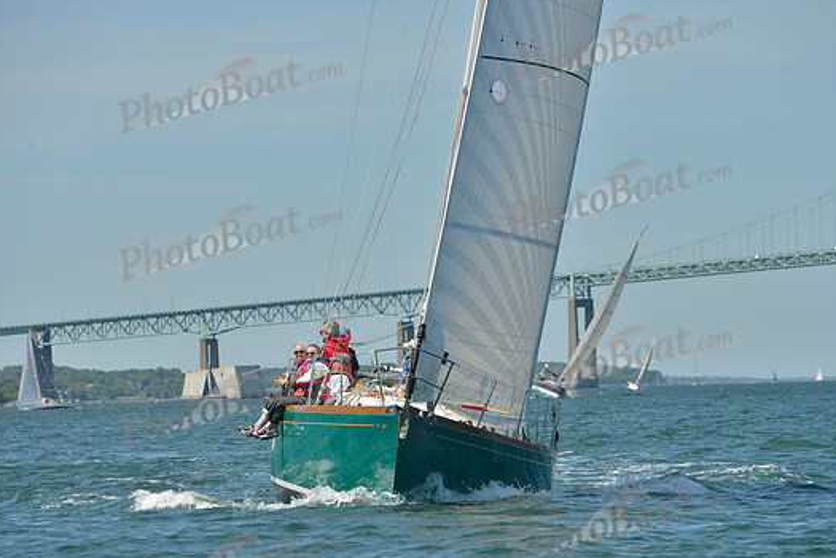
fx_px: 5132
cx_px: 427
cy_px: 299
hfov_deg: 9.3
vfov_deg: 6.2
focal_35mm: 221
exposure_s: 1/1250
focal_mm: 200
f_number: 8
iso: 280
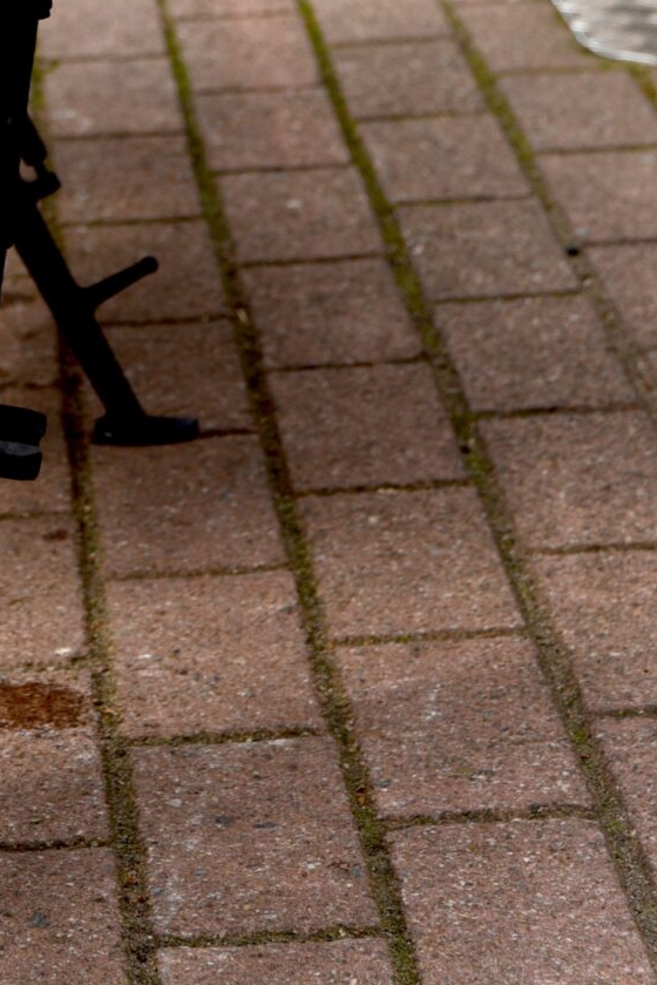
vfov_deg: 11.2
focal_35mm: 177
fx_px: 4841
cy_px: -495
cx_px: -92
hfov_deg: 7.7
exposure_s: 1/80
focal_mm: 58
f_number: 4.5
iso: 100
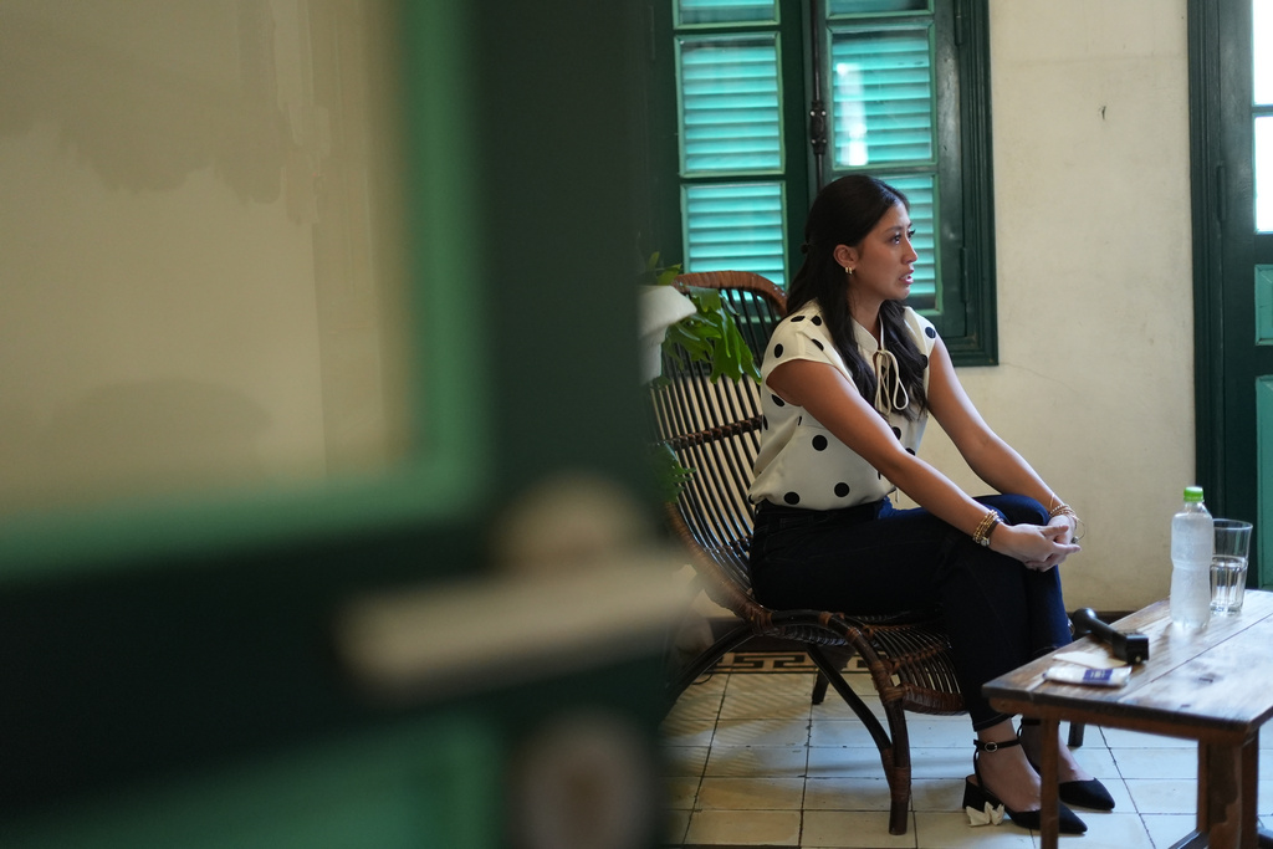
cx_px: 636
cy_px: 424
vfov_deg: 27.0
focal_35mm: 50
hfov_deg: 39.6
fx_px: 1768
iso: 4000
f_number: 1.8
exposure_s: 1/640
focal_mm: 50
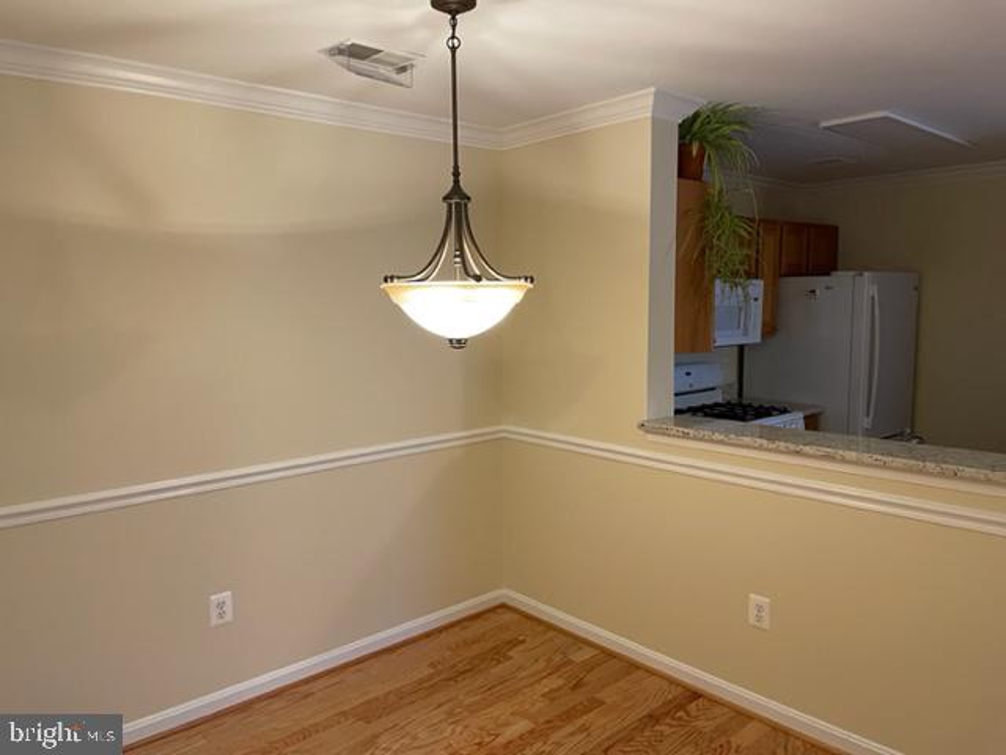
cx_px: 503
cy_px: 378
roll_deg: +1.5
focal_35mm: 26
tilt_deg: -4.9
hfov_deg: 67.3
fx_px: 756
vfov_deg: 53.1
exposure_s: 1/60
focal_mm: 4.2
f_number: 1.6
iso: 160
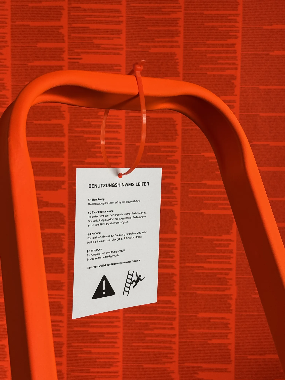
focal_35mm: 48
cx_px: 142
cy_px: 190
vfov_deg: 39.7
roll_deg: -0.6
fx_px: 527
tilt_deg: -5.4
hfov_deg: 30.3
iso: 100
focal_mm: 6.76
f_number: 1.78
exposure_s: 1/60
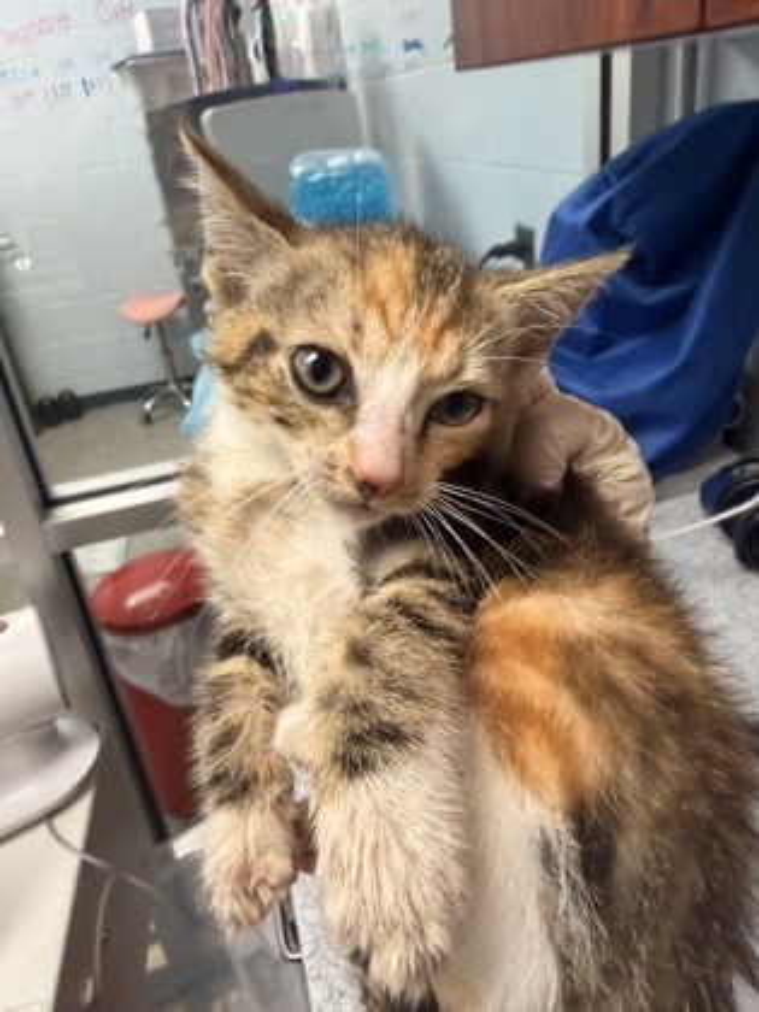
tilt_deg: -23.6
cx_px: 380
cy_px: 506
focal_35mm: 24
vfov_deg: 71.6
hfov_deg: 56.8
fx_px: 702
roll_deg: +7.9
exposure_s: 1/120
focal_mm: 2.22
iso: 320
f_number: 2.2
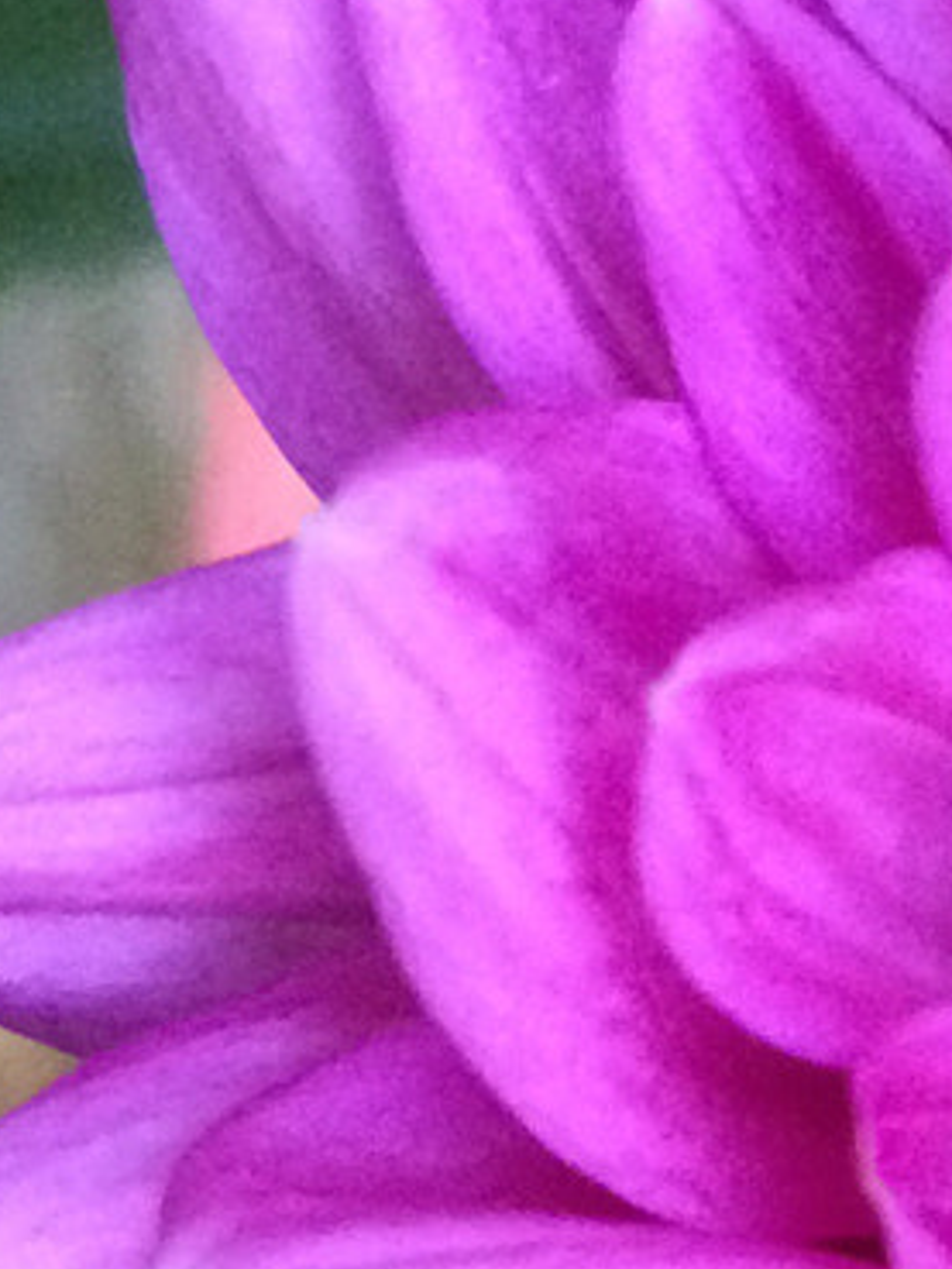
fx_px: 4764
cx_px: 1818
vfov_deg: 14.7
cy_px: 1462
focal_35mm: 130
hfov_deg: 10.6
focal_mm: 4.12
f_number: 2.2
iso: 250
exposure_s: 1/30
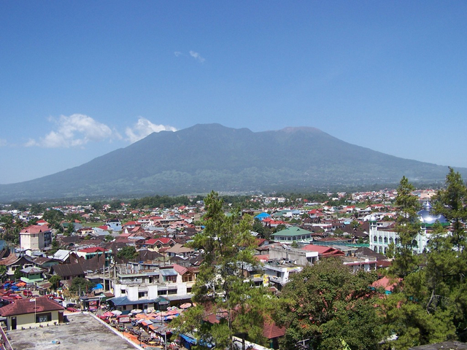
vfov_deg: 37.7
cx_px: 234
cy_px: 175
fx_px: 513
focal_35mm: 38
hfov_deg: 49.0
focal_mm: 6.3
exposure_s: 1/1000
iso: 80
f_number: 4
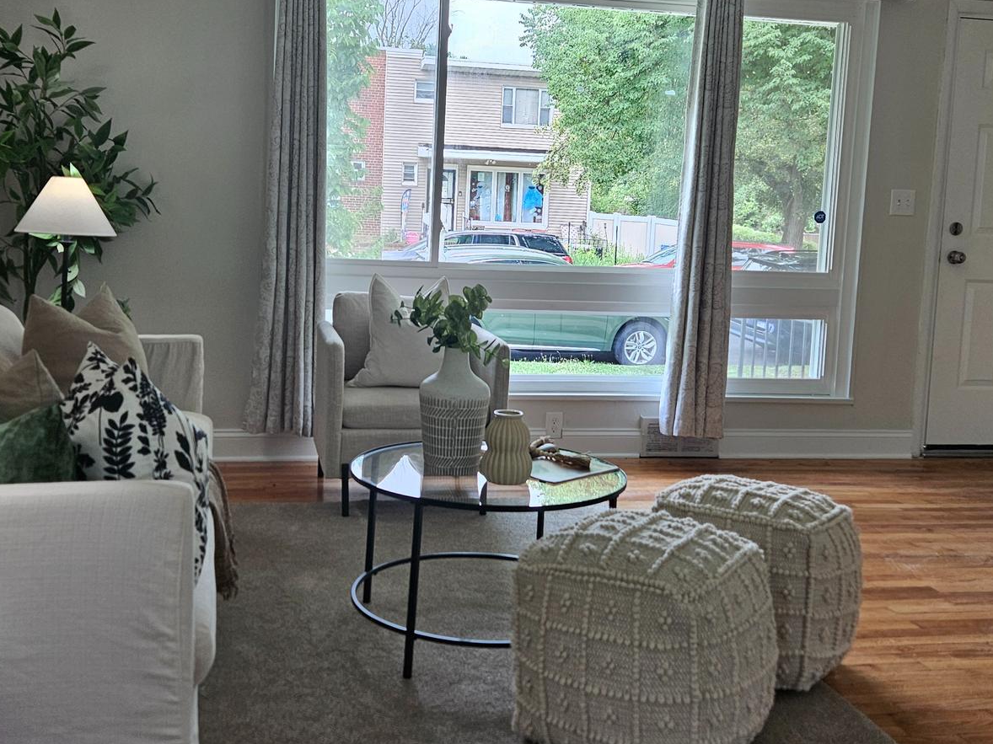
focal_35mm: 40
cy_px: 307
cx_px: 465
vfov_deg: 35.8
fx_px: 1147
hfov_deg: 46.8
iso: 50
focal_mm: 5.4
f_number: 1.8
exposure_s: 1/120
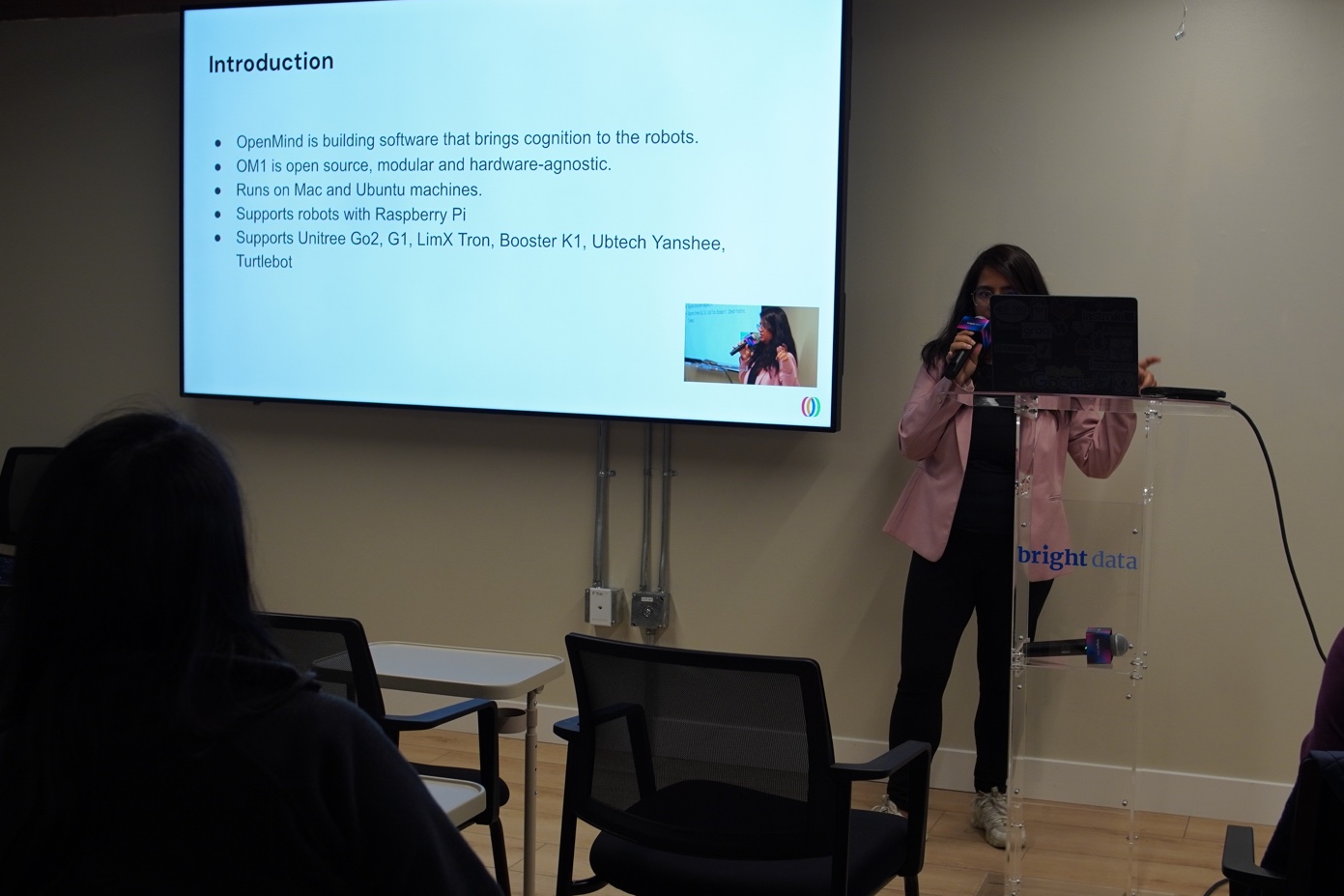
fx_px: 1667
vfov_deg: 30.1
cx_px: 708
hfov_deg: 43.9
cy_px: 444
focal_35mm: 45
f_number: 4
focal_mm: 23
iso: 250
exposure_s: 1/60
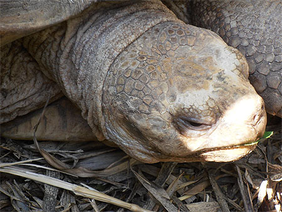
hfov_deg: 8.2
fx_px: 1956
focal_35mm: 240
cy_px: 106
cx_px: 141
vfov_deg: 6.2
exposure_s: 1/60
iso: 125
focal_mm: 42.54
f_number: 5.7
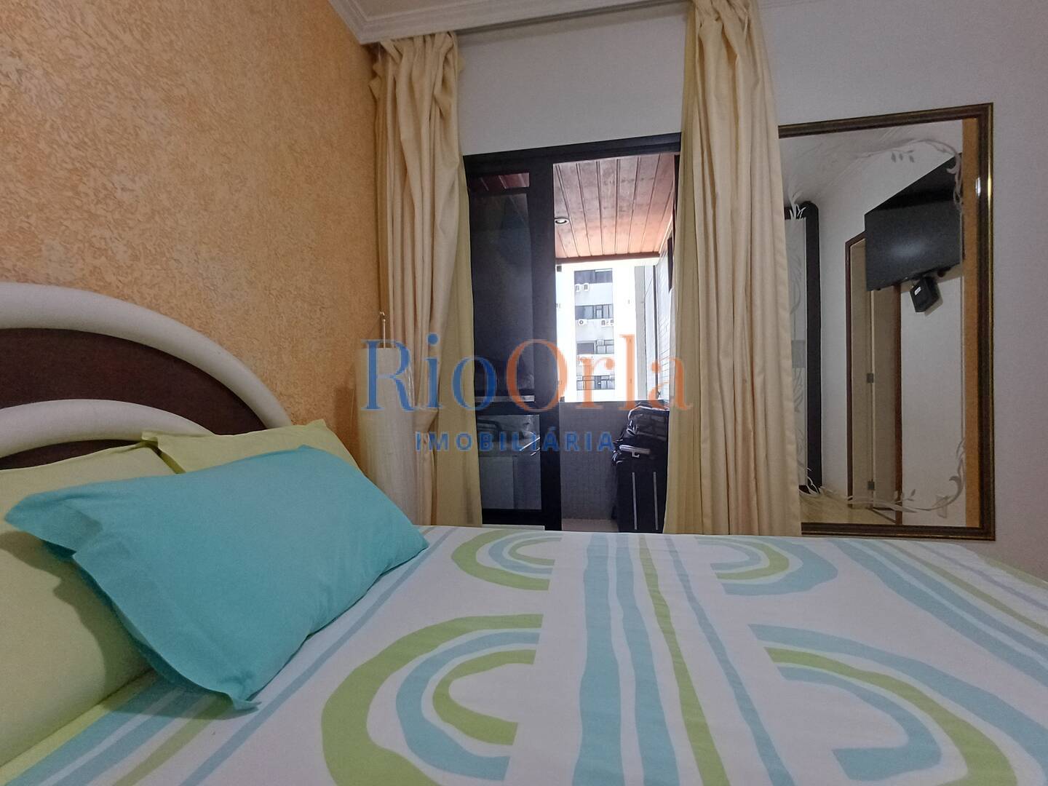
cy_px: 393
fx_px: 484
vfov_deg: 78.1
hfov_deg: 94.5
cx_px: 524
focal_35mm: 16
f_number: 2.2
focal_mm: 1.64
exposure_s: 1/40
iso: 200
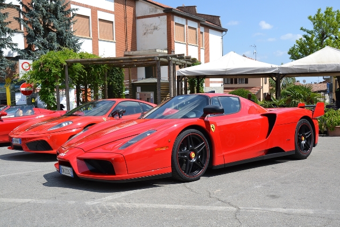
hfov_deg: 53.1
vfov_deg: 36.9
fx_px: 340
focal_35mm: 36
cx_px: 170
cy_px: 114
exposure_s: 1/250
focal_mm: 24
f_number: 8
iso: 100
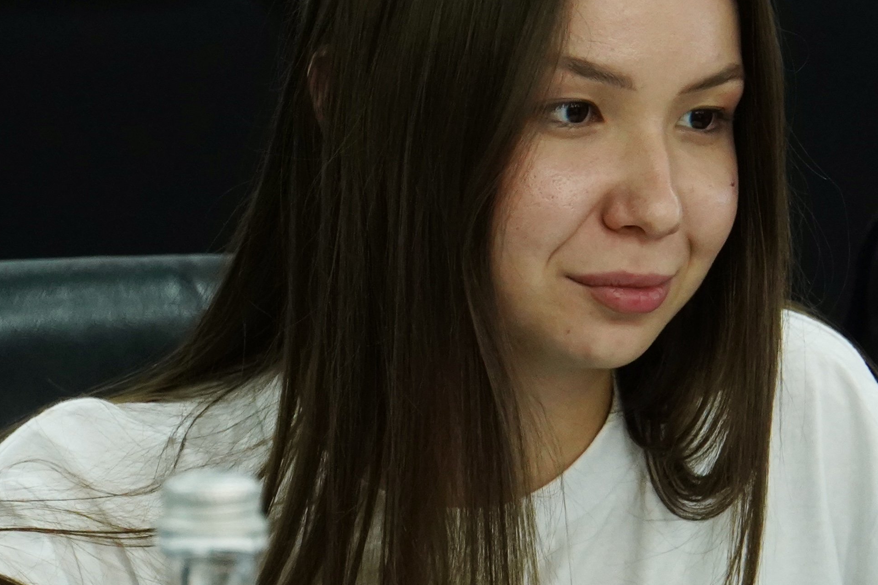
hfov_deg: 6.9
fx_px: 7242
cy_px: 376
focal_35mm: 297
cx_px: 683
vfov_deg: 4.6
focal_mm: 97
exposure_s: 1/125
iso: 4000
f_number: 6.3
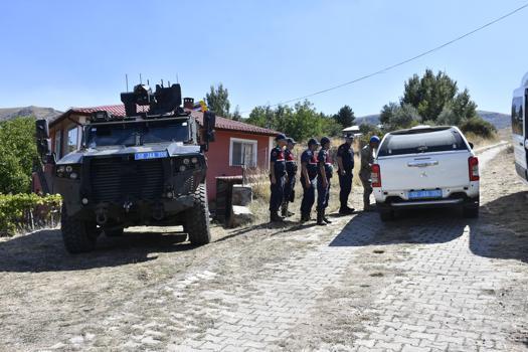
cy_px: 176
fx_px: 506
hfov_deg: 55.1
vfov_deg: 38.4
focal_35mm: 34
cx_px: 264
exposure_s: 1/500
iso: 250
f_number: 8
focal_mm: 23
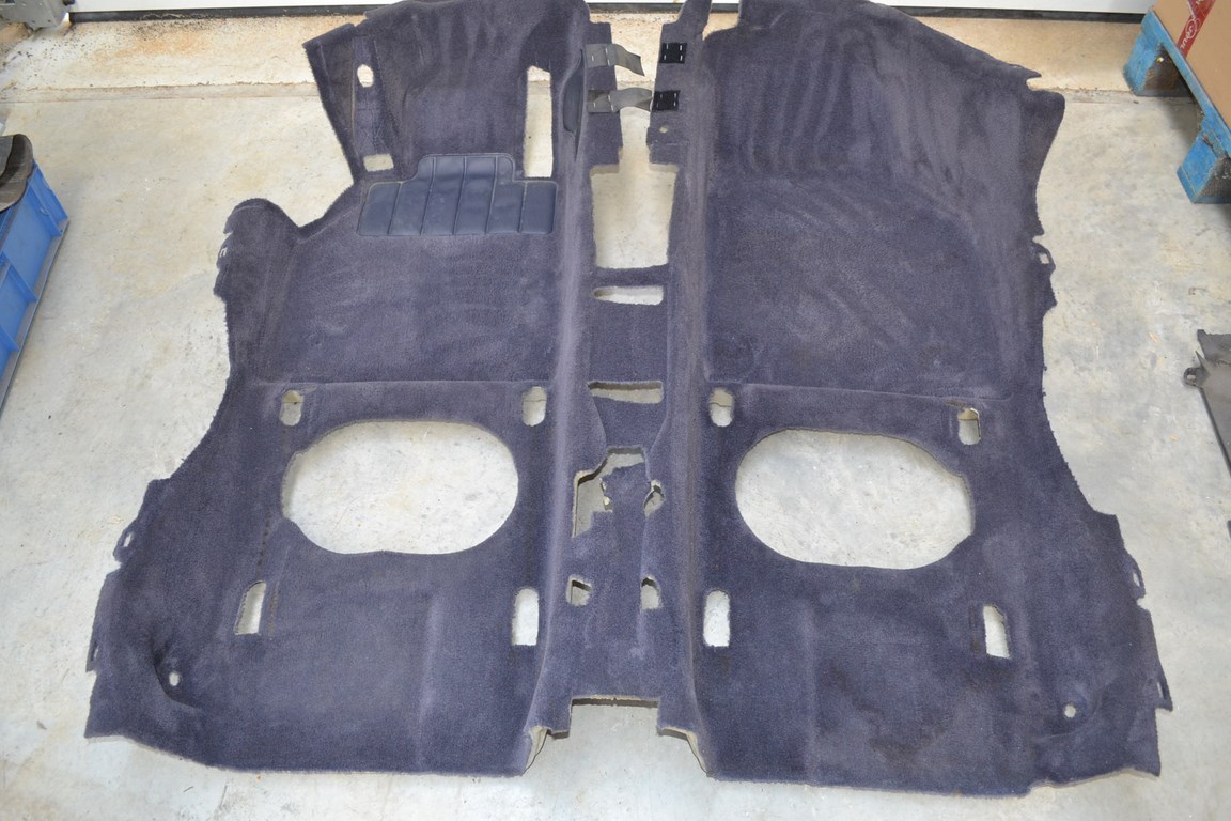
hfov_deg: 67.4
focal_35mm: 27
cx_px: 616
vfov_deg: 47.9
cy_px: 410
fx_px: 923
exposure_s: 1/60
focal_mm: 18
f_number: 3.5
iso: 800
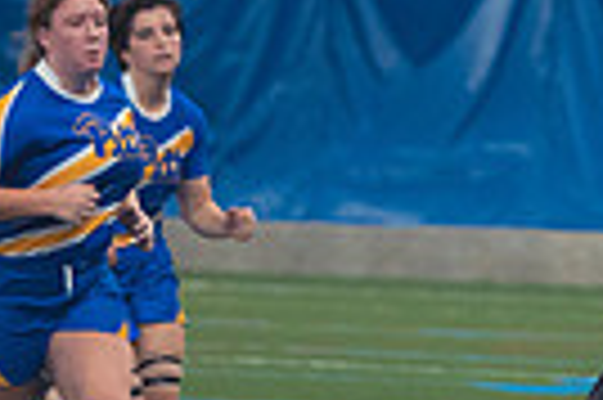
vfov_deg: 1.6
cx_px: 1040
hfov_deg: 2.4
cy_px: 108
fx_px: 14655
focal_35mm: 876
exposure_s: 1/320
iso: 2500
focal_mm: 135
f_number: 2.8
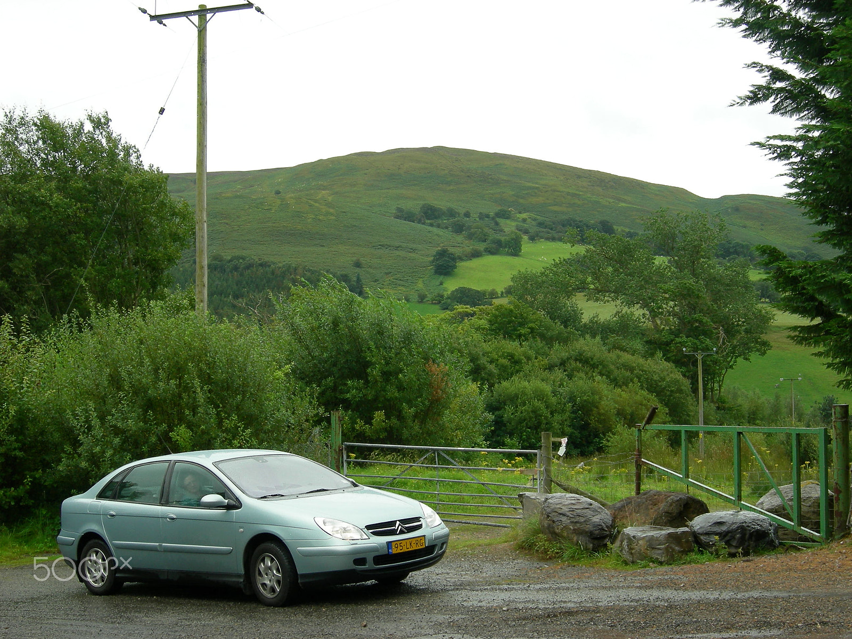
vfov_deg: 29.1
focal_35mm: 50
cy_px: 320
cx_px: 426
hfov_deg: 38.2
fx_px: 1231
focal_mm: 10.4
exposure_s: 1/121
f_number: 4.9
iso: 64
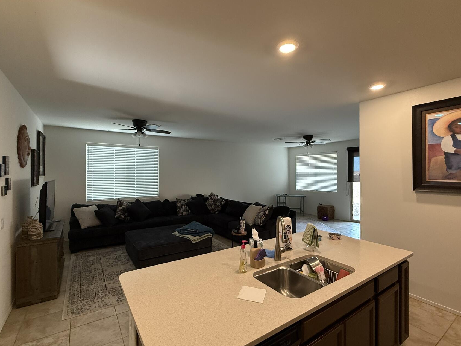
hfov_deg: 91.0
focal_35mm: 17
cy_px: 172
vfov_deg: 74.7
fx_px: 226
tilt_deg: -0.9
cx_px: 230
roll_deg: +0.5
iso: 200
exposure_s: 1/60
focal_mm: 2.22
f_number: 2.2
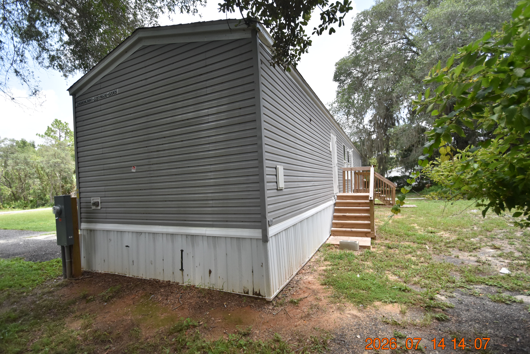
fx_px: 236
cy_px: 183
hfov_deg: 96.7
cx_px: 261
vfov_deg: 73.7
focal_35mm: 16
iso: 800
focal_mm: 10
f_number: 3.5
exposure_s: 1/3000
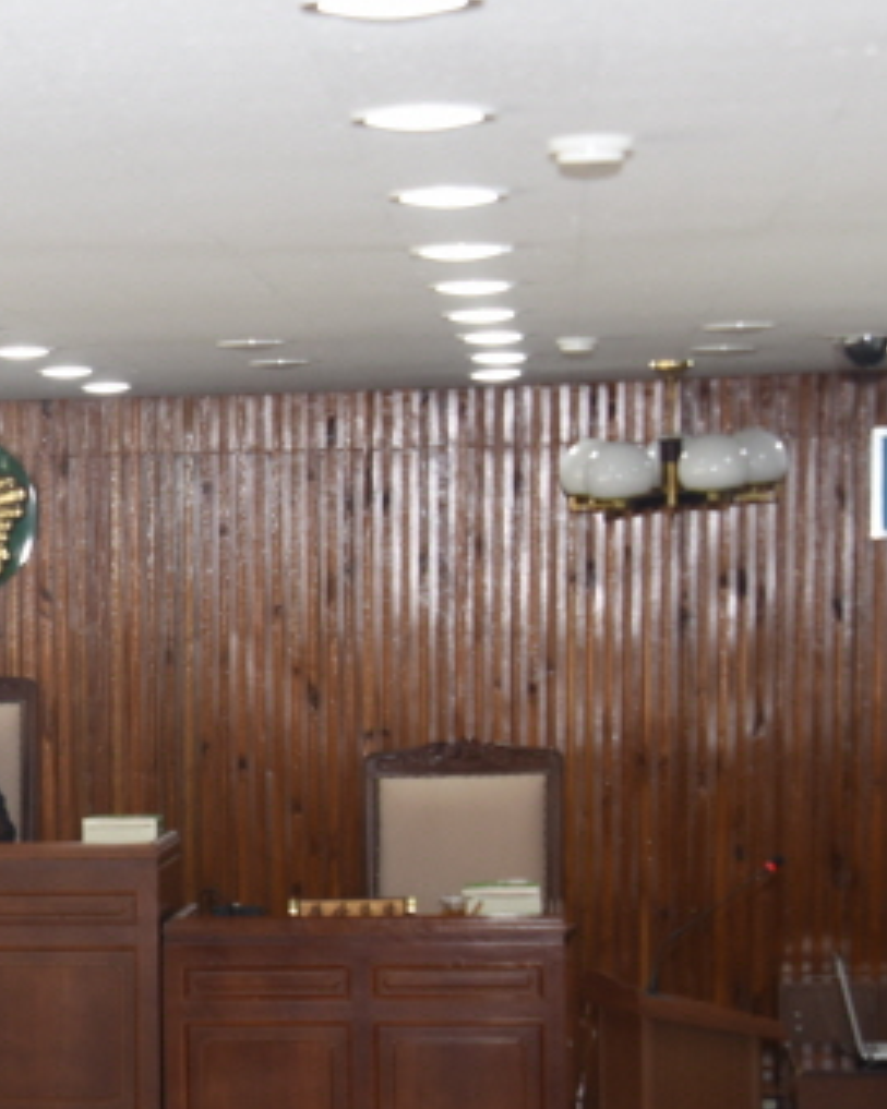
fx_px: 4727
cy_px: 901
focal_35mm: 144
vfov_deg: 13.3
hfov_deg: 10.4
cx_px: -350
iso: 800
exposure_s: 1/60
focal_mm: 52
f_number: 7.1
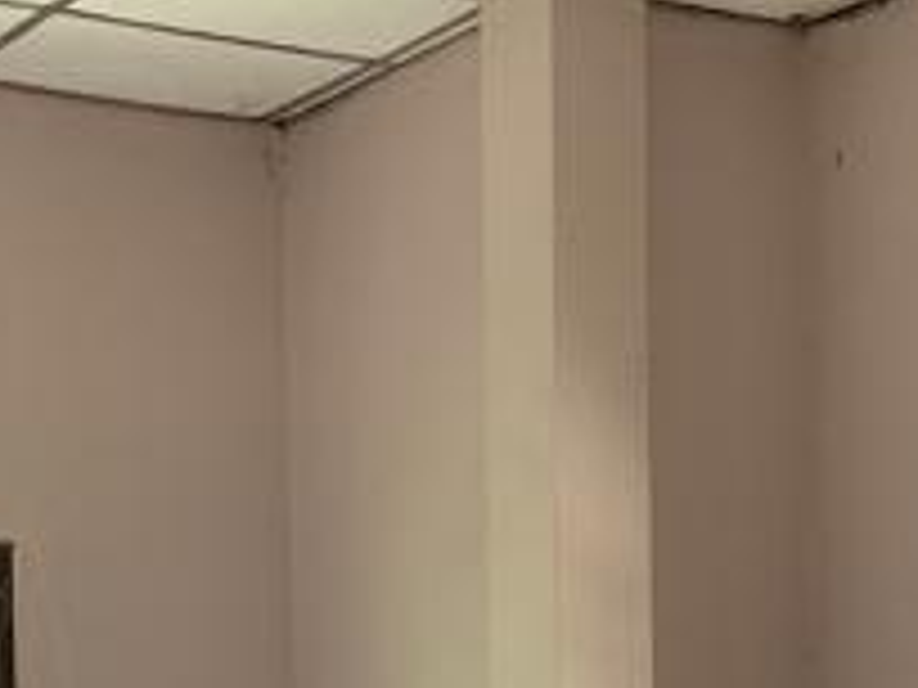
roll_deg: +0.9
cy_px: 888
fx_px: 2493
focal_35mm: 94
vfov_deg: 15.0
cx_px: 234
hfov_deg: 20.7
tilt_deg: -2.4
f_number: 1.8
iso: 64
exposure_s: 1/60
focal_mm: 3
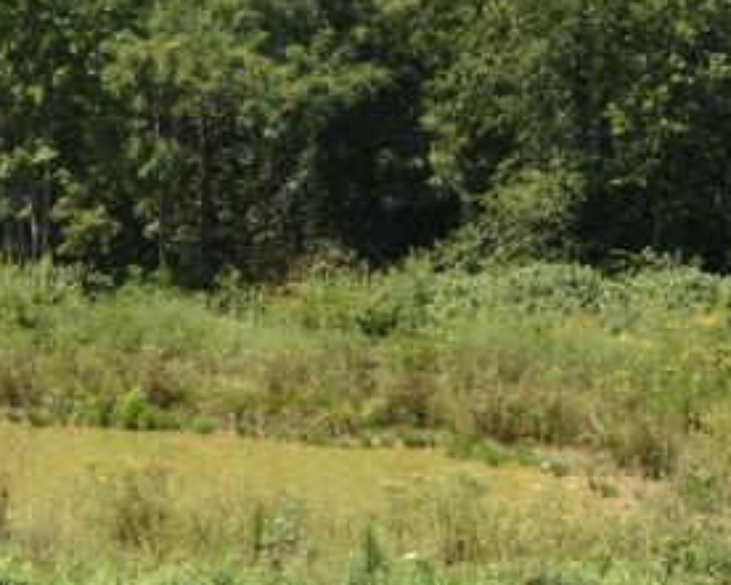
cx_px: 307
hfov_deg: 19.5
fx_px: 2121
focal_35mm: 98
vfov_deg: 15.7
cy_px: 286
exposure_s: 1/200
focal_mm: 20
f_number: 10
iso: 100
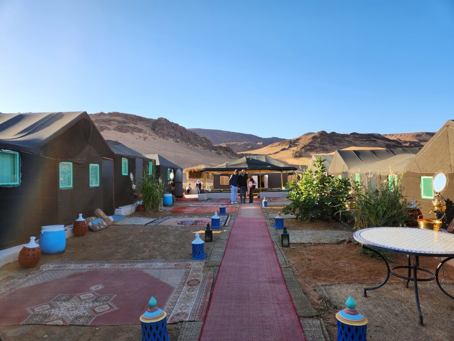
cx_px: 227
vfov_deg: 58.9
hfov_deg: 73.9
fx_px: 302
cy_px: 170
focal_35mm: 23
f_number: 1.8
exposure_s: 1/645
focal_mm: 5.4
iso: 20
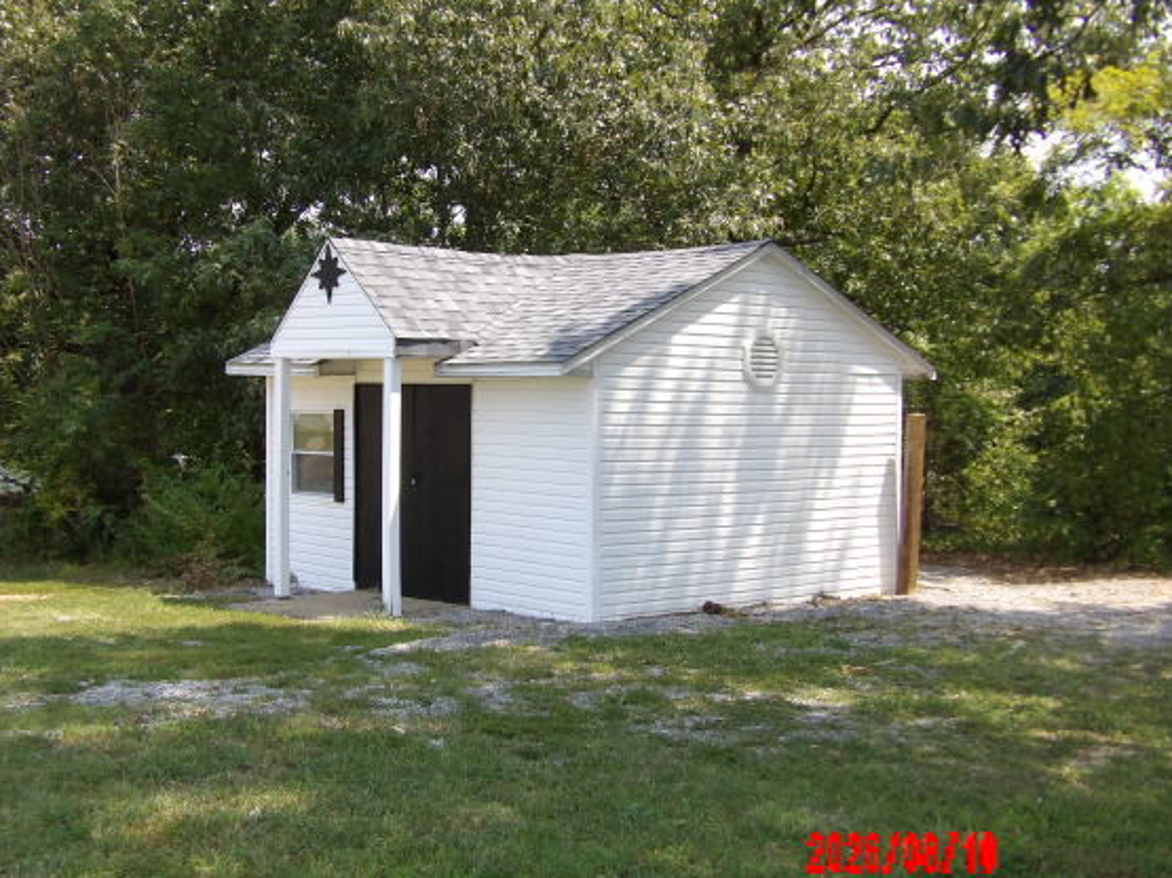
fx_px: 1523
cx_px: 519
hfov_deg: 42.0
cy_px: 460
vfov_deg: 32.2
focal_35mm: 45
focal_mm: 7
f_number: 3.7
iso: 100
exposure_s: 1/247
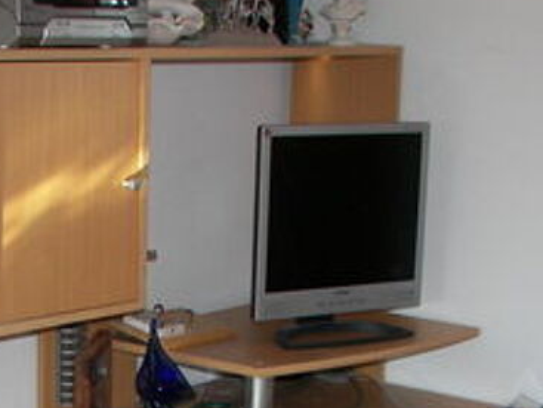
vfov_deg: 14.9
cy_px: 390
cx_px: 102
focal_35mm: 98
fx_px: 1539
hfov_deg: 19.8
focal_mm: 6
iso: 100
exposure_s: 1/30
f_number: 2.8
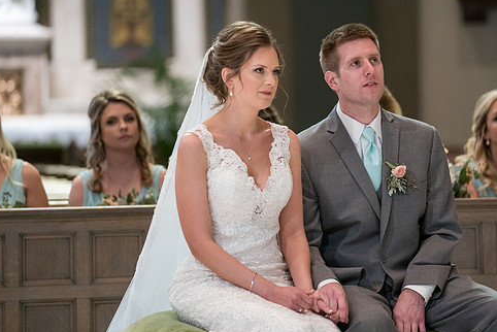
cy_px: 149
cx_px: 281
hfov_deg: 8.5
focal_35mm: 242
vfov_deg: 5.7
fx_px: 3343
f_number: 2.8
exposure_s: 1/200
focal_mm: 191
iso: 2000
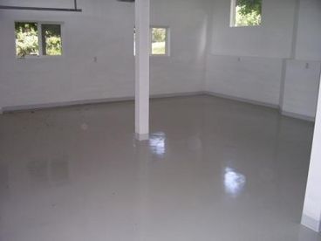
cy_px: 120
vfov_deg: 41.8
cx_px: 160
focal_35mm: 34
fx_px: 315
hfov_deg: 54.0
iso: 80
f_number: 2.7
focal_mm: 5.6
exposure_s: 1/60
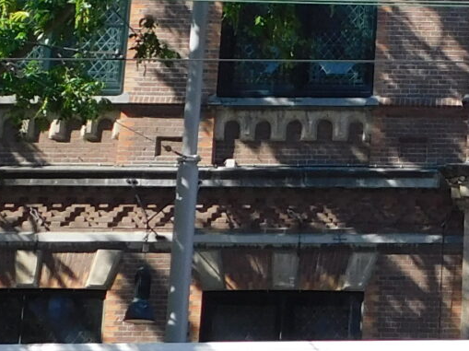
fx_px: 2044
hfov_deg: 12.5
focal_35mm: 151
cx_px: 680
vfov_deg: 9.7
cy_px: -67
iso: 125
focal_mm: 5.3
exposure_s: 1/500
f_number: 3.2
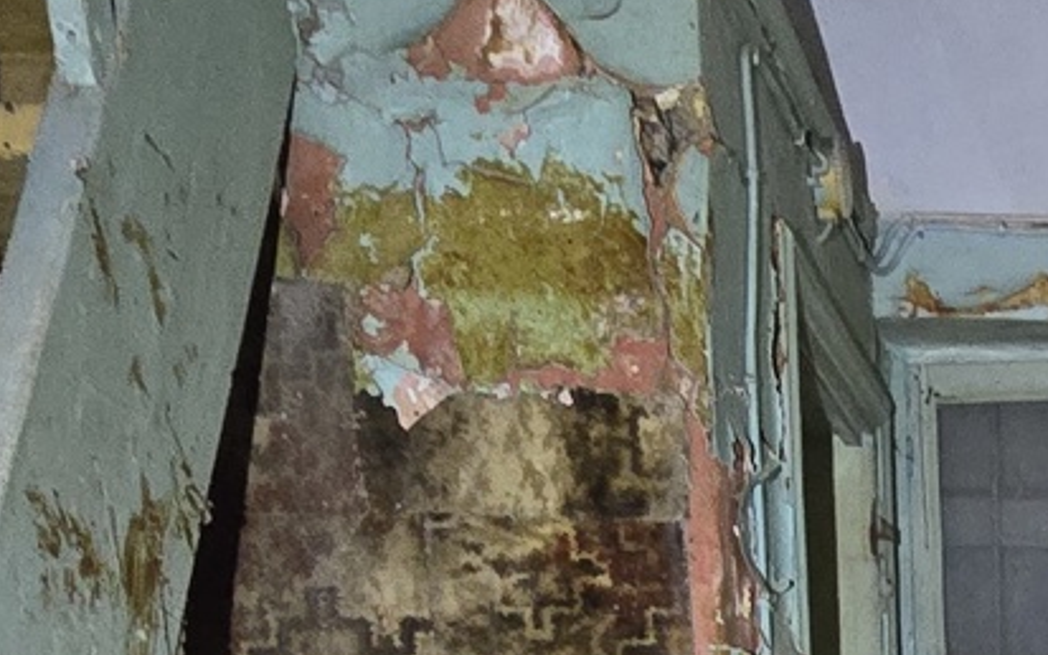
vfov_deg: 15.4
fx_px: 1828
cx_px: 1294
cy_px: 1384
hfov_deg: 27.6
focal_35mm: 64
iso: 1000
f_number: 2.2
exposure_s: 1/50
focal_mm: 2.2
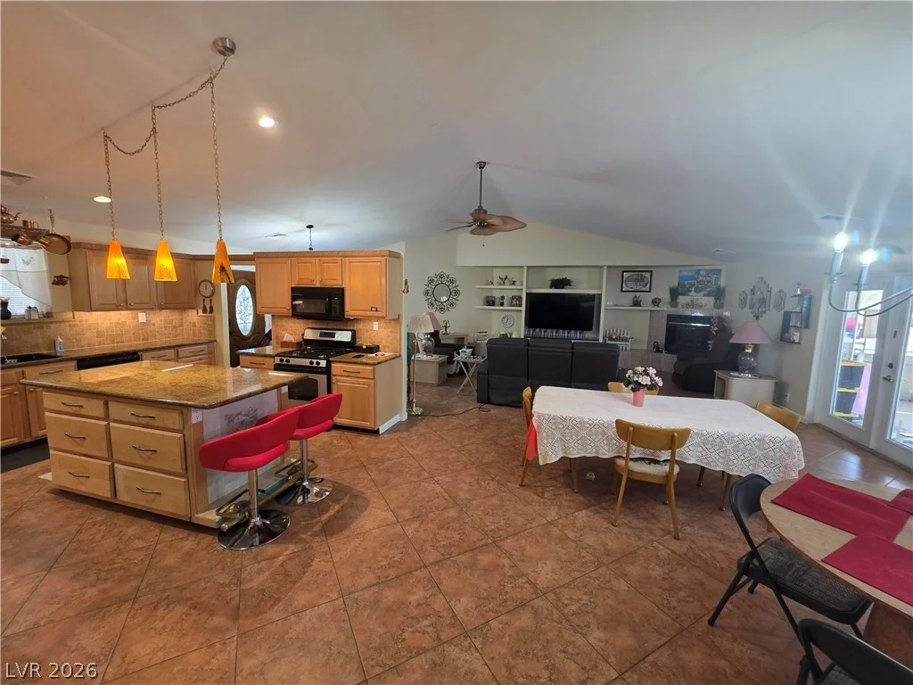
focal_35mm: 13
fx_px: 343
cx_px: 456
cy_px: 342
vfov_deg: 89.9
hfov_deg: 106.2
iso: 250
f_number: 1.9
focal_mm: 2.2
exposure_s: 1/60
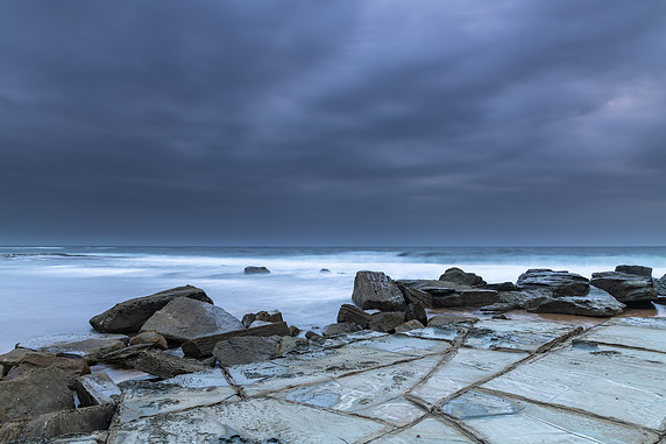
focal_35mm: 25
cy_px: 223
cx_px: 334
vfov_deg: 51.3
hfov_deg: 71.5
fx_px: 462
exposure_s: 3
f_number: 8
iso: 125
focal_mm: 24
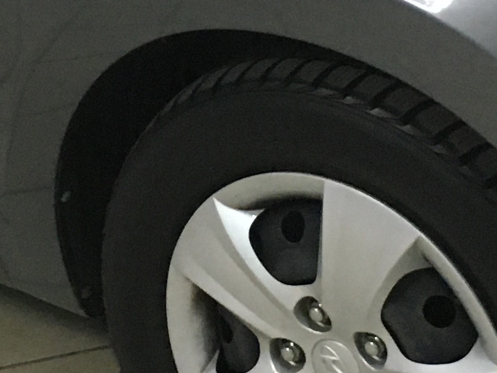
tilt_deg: -23.9
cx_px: 149
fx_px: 2053
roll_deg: +4.9
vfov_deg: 10.3
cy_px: 61
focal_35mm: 143
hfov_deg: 13.8
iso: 200
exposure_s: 1/17
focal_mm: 4.15
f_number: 2.2
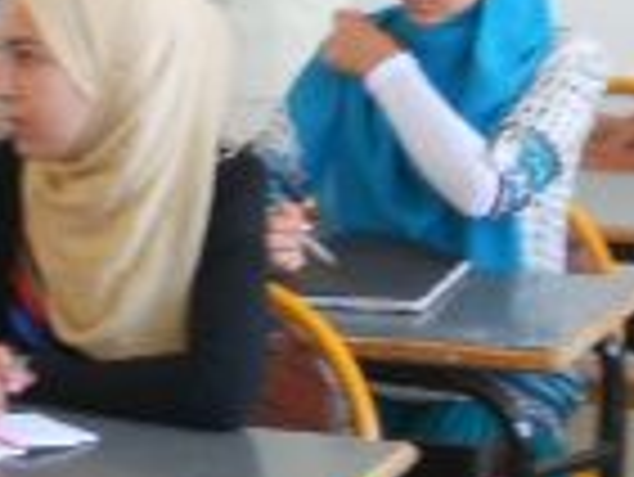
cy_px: 472
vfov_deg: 8.6
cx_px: -400
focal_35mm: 172
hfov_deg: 10.9
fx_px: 3153
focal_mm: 6.9
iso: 100
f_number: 3.9
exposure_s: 1/30
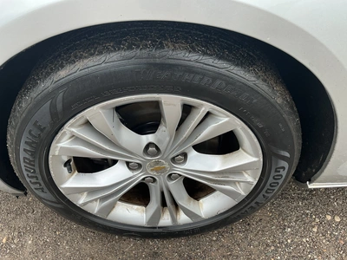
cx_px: 174
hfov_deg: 63.4
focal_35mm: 28
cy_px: 130
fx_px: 281
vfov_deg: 49.7
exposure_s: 1/122
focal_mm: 3
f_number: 1.8
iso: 25
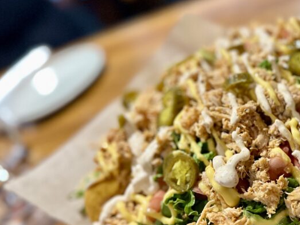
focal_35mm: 47
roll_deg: +30.7
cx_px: 266
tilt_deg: -37.7
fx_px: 407
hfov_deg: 37.9
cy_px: 127
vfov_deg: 30.8
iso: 500
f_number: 1.78
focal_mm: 6.86
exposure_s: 1/60
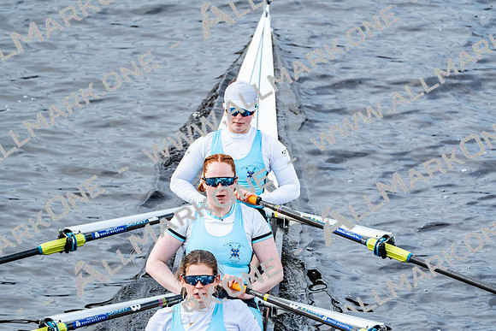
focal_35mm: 600
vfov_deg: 2.3
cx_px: 248
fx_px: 8268
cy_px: 166
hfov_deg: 3.4
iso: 1250
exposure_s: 1/1250
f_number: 6.3
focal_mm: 600
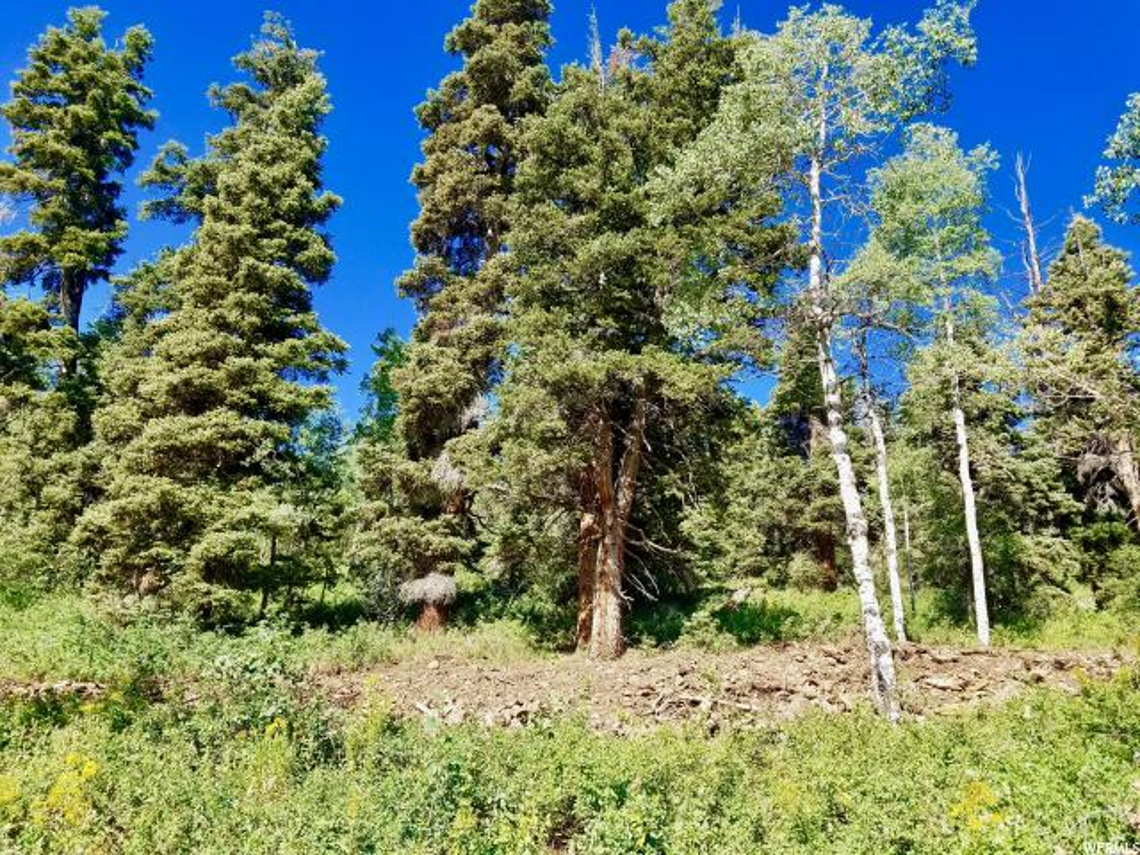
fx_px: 856
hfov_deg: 67.3
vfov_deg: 53.1
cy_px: 428
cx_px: 570
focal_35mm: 26
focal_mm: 4.2
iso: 50
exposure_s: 1/912
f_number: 1.7
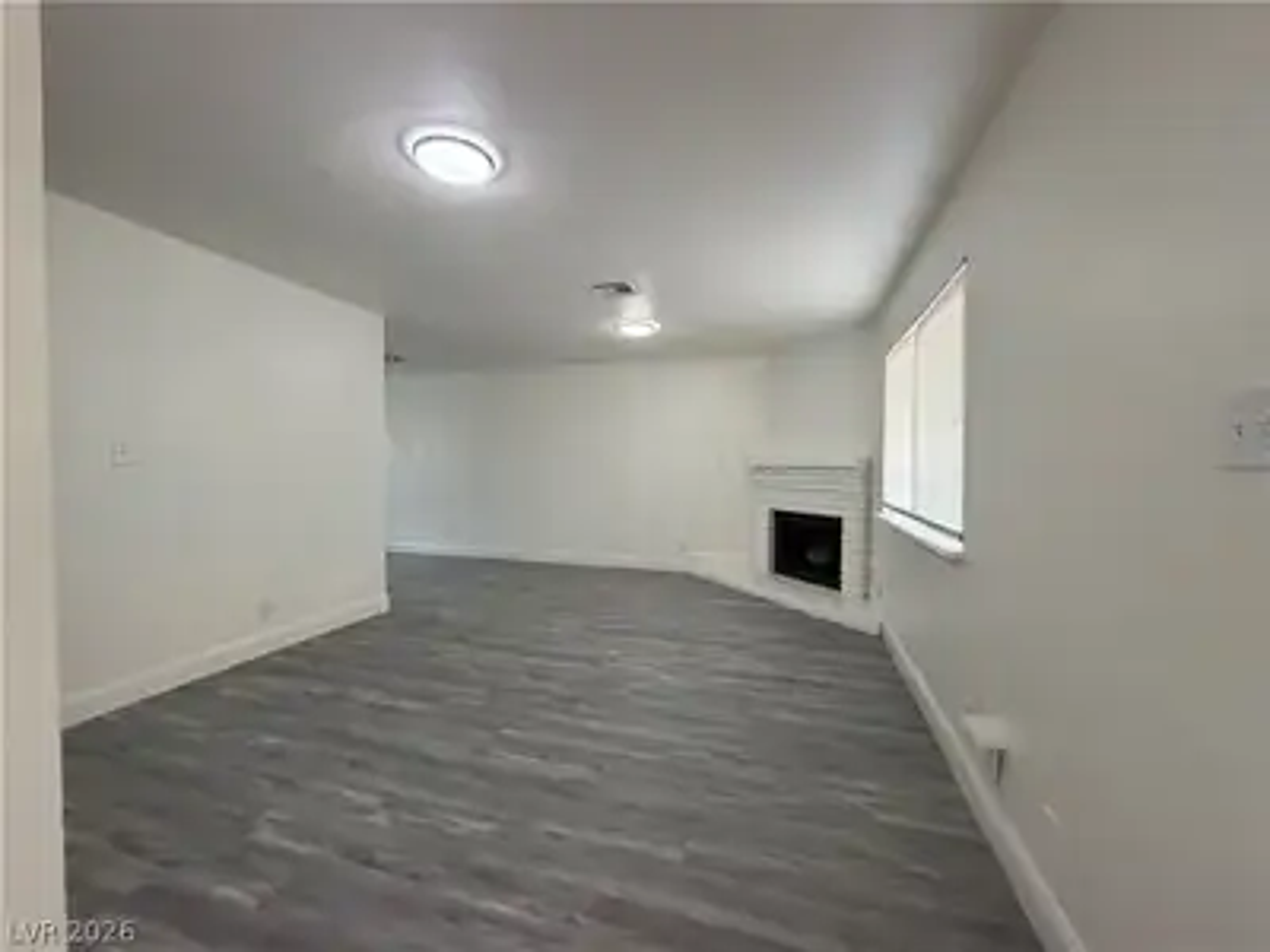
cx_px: 635
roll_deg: -0.5
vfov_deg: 85.7
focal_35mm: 14
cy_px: 476
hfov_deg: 102.1
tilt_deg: -1.3
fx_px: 514
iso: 320
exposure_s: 1/120
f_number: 2.2
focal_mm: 2.22
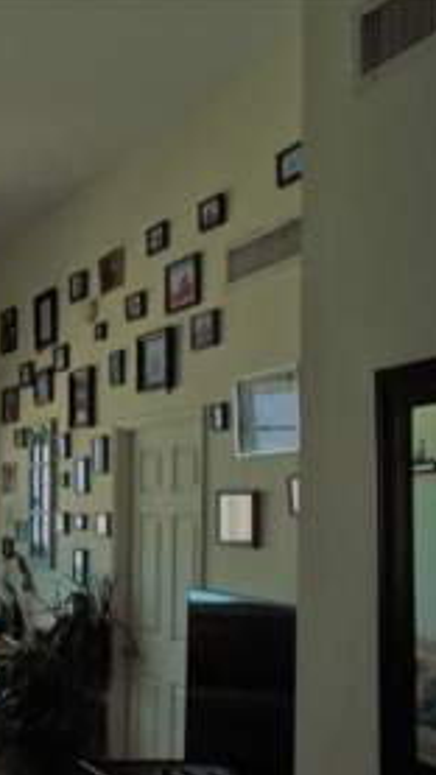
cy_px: 495
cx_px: -218
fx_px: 1006
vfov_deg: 41.7
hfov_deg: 20.8
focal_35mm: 49
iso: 100
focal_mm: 4.6
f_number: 3.2
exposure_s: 1/250
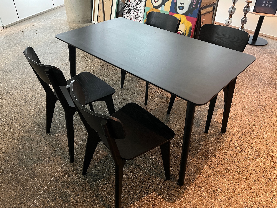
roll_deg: -0.1
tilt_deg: -37.1
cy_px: 104
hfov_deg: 67.3
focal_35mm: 26
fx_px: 208
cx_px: 138
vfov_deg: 53.1
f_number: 1.6
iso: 640
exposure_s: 1/33
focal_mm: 5.1
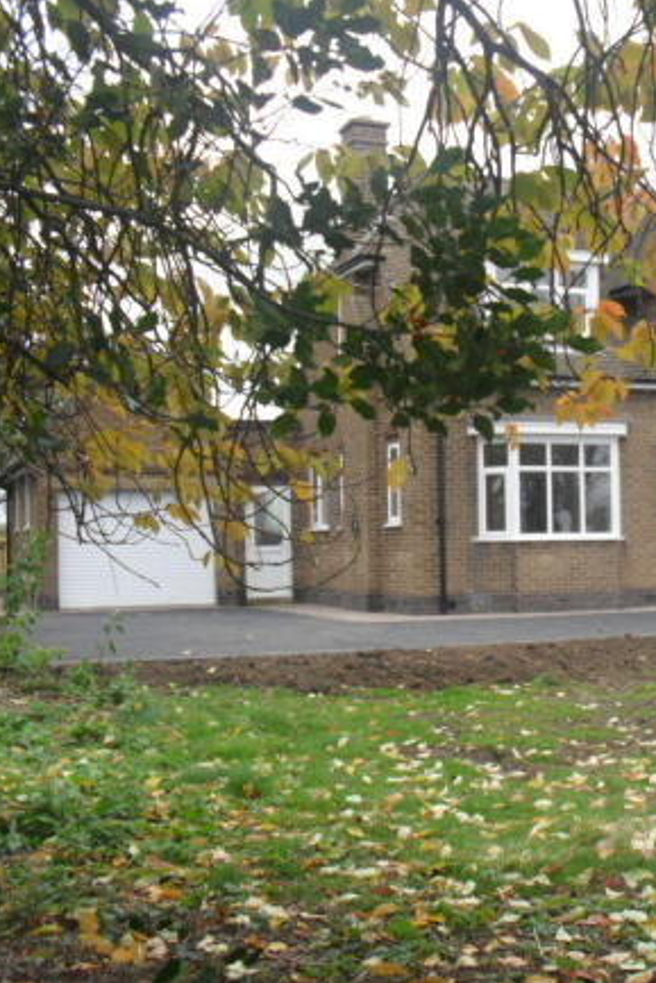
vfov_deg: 40.3
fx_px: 1338
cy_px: 492
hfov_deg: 26.4
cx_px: 614
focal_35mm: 49
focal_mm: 6.3
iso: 100
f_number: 3.2
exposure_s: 1/60
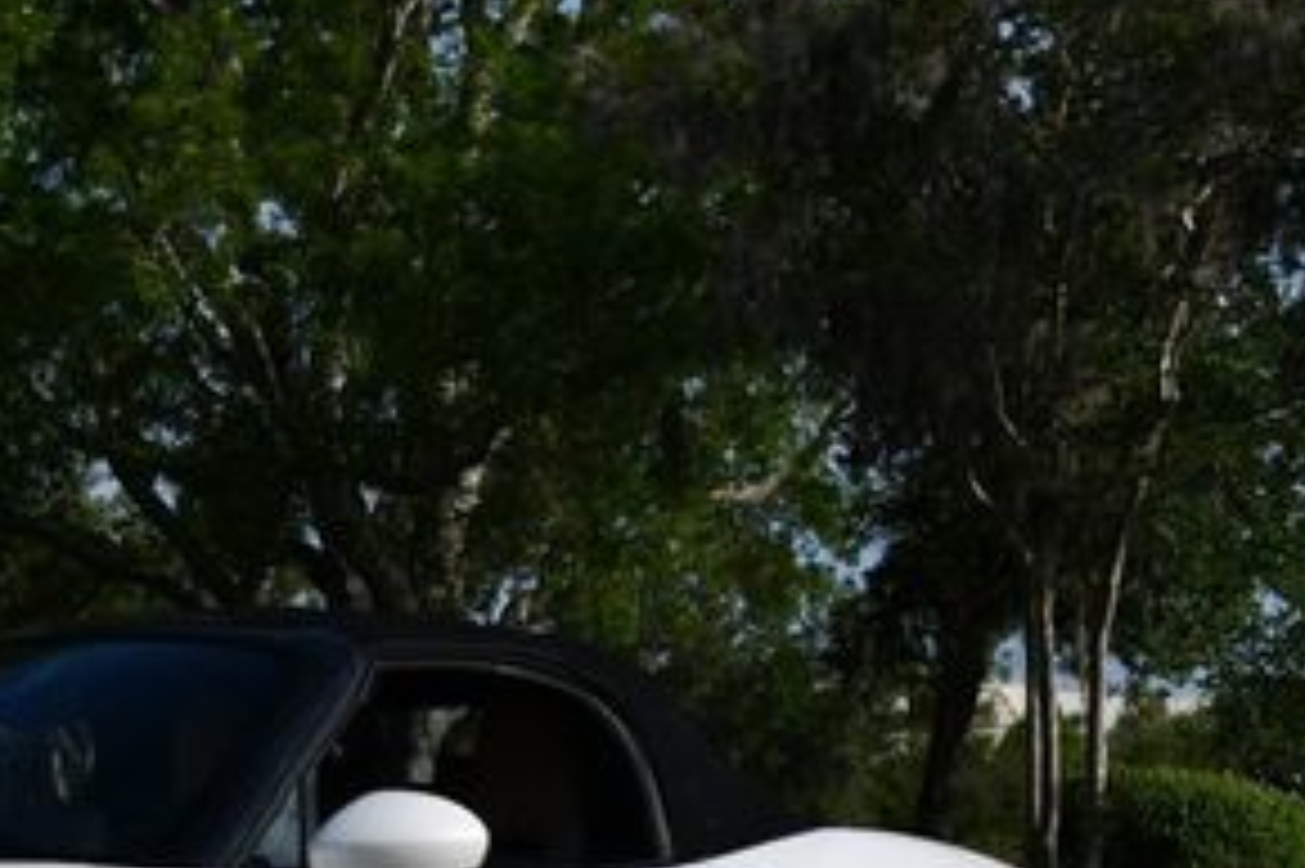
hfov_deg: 18.6
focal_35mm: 106
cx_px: -86
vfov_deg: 12.8
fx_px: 3840
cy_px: 832
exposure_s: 1/400
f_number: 10
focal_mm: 24
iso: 100
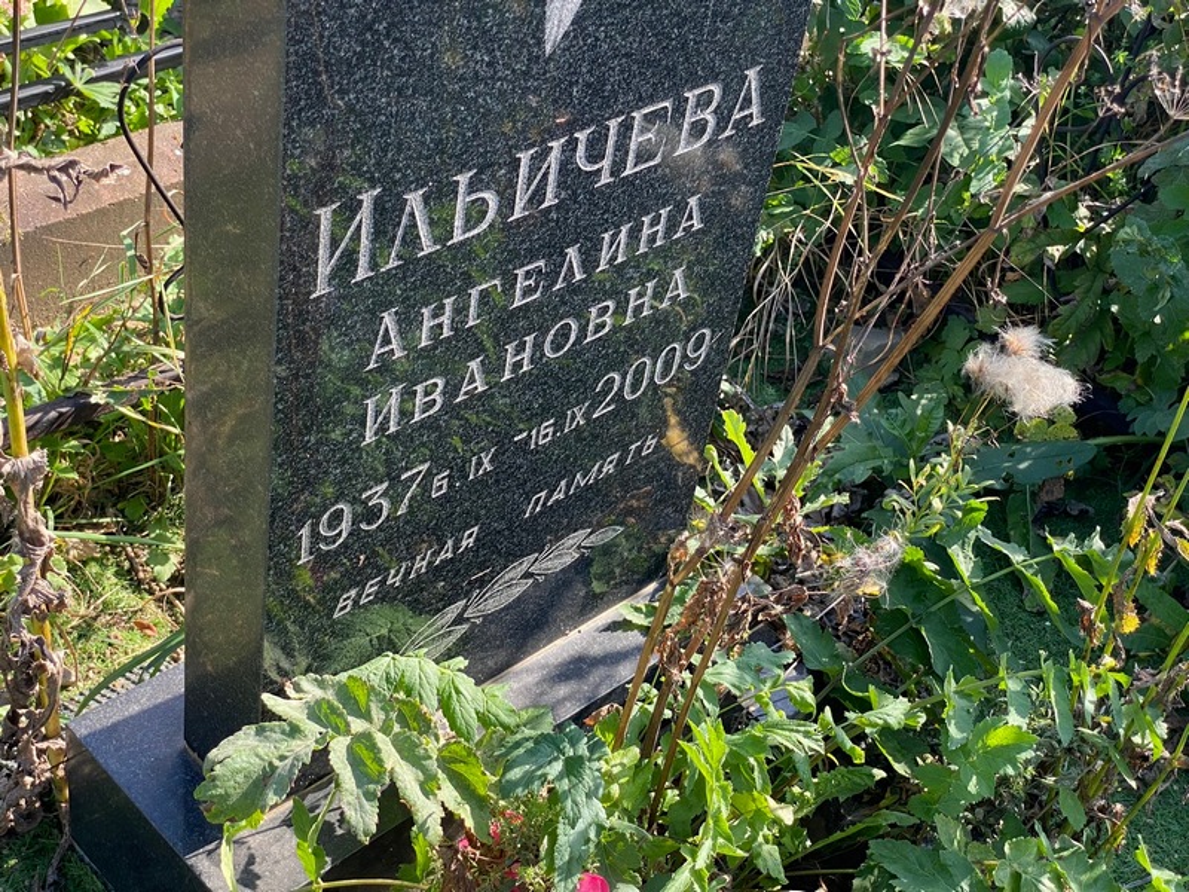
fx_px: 1786
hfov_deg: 36.8
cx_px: 594
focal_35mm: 52
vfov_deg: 28.0
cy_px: 446
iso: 20
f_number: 2
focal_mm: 6
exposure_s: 1/235
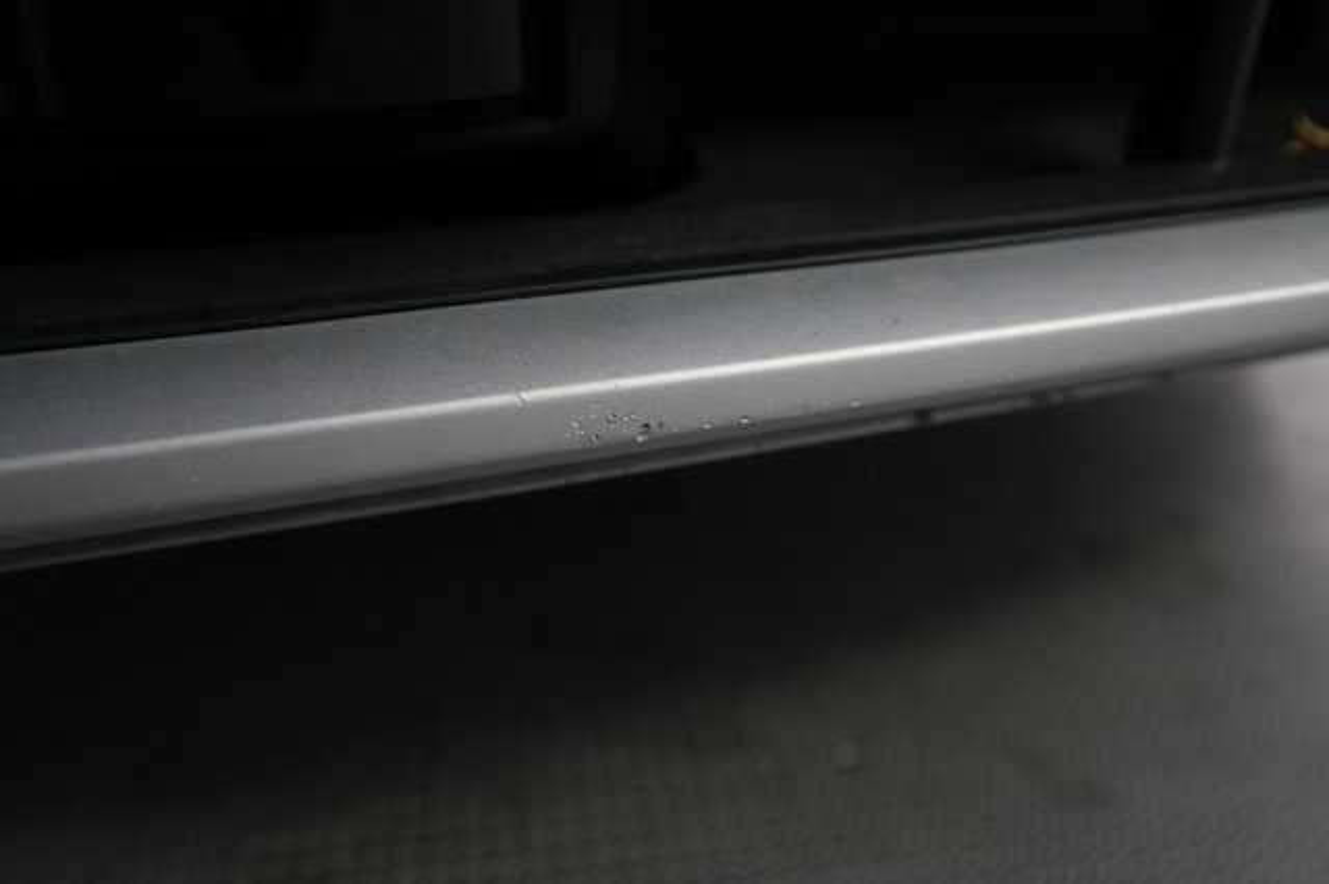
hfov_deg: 65.5
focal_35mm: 28
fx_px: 1033
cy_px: 442
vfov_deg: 46.4
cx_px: 664
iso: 4000
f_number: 4.5
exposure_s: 1/125
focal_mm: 28
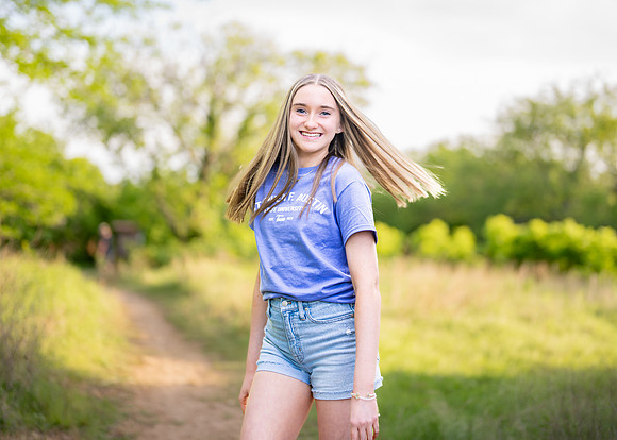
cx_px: 311
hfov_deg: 32.3
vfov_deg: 23.3
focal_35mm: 61
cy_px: 188
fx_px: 1066
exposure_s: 1/1250
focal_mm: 50
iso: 200
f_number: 1.2
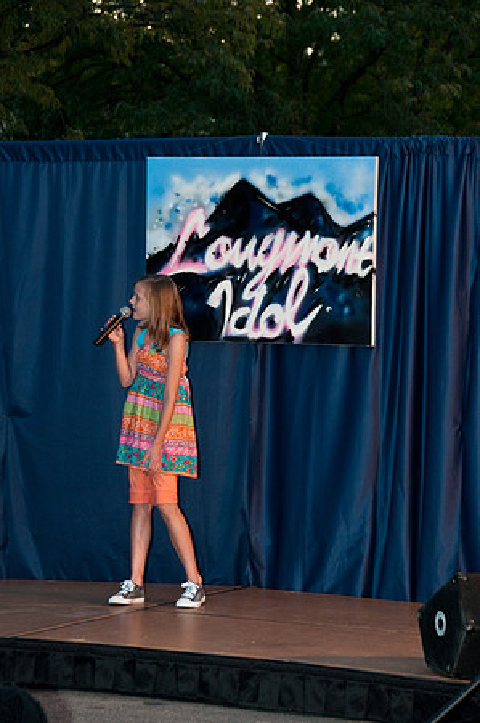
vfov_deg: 14.4
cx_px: 240
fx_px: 2856
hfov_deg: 9.6
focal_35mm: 142
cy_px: 362
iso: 800
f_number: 6.3
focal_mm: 95
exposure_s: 1/30
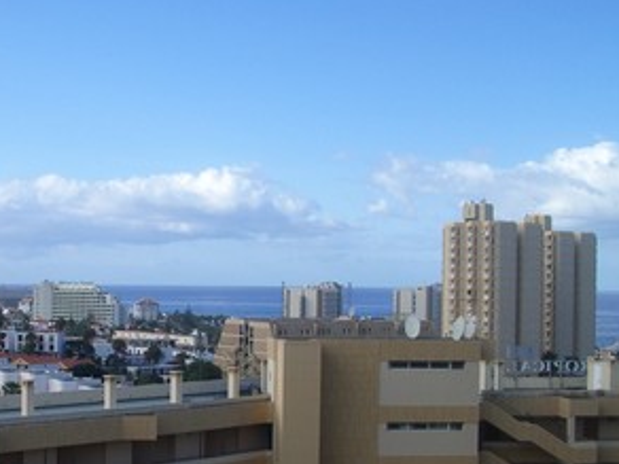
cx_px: 134
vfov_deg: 24.3
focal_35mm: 60
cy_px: 321
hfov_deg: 31.4
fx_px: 1073
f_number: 4.3
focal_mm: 5.8
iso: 80
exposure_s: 1/500
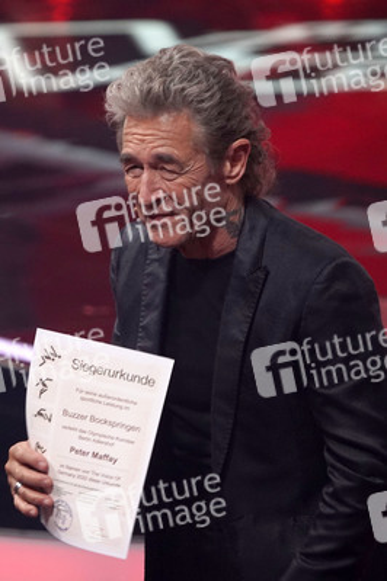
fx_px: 7656
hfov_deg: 2.9
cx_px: 194
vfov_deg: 4.4
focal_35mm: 474
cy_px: 290
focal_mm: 474
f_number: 6.3
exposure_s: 1/160
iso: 4000
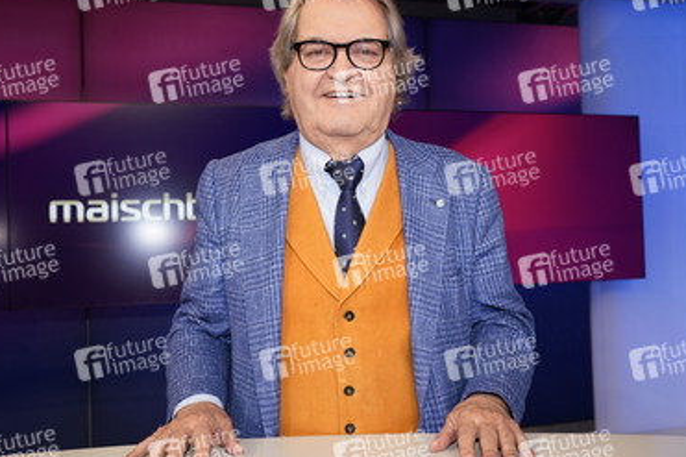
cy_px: 220
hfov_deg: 55.8
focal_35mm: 34
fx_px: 648
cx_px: 332
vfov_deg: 38.8
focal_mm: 28
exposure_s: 1/125
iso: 2000
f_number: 5
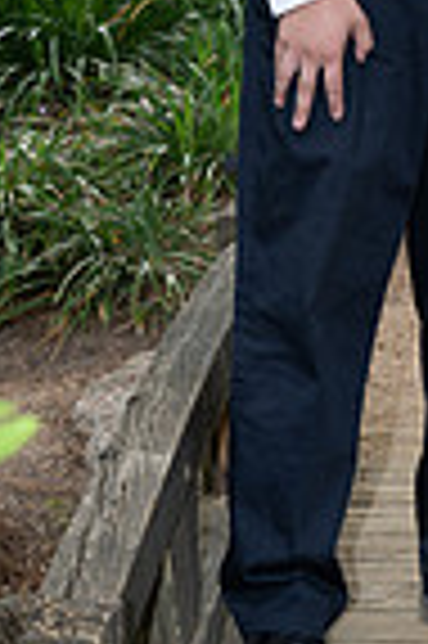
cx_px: 487
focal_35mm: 220
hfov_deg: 6.2
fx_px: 3933
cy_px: -135
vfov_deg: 9.2
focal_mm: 70
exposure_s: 1/200
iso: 200
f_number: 5.6
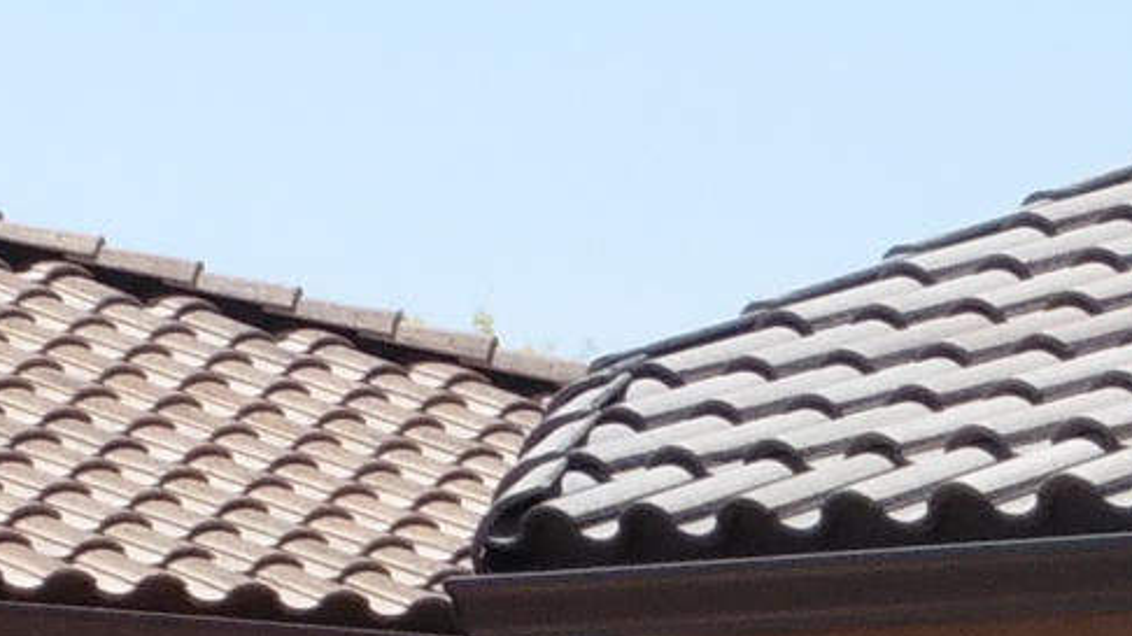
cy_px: 1423
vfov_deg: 4.0
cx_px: 2012
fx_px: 8882
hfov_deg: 7.1
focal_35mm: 296
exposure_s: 1/500
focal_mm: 7.9
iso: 100
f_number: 5
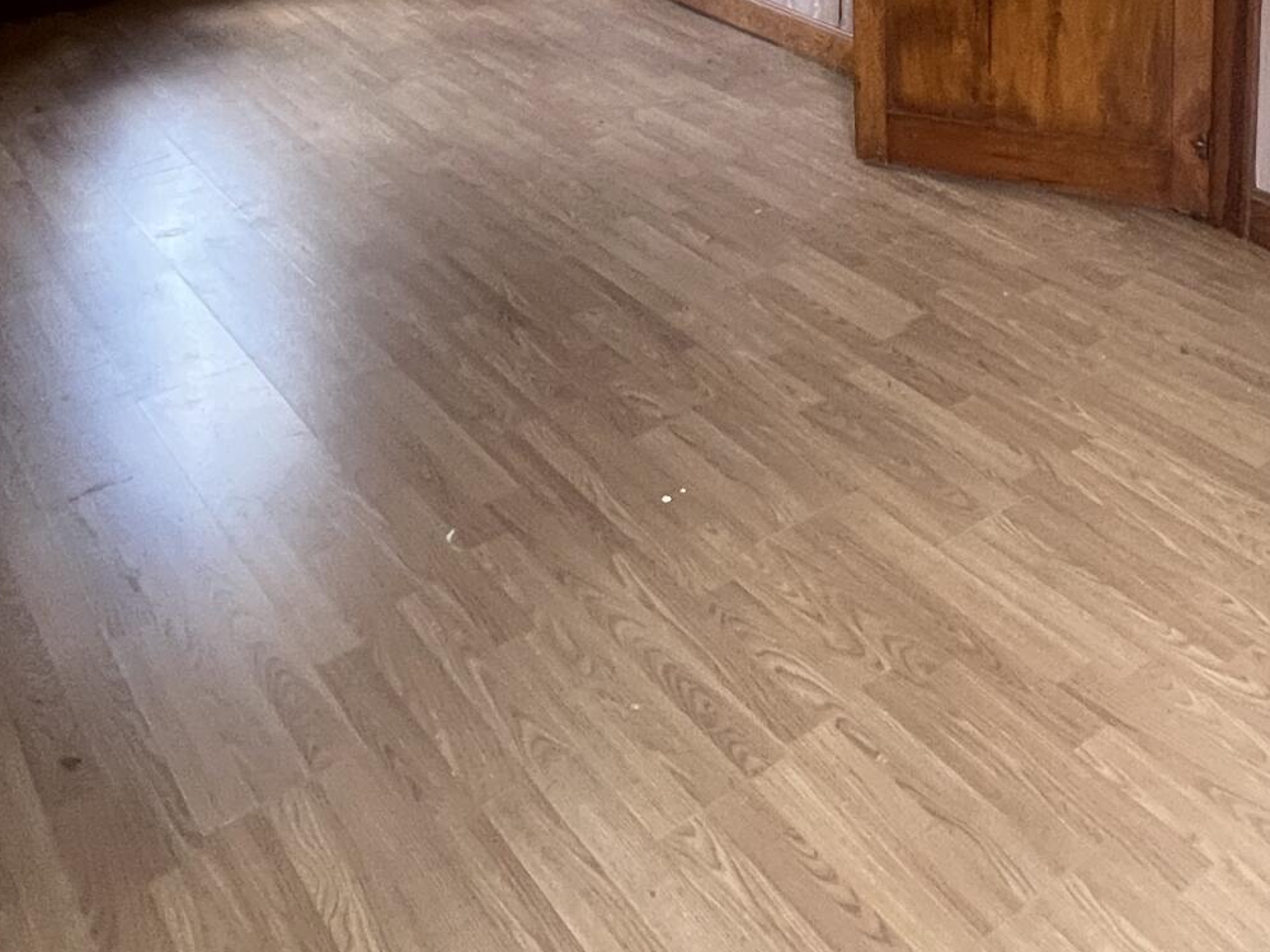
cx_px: 829
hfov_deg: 47.2
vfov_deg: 30.9
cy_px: -201
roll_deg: +0.1
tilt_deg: -10.6
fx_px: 1431
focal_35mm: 39
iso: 250
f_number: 1.8
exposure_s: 1/60
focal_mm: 1.57
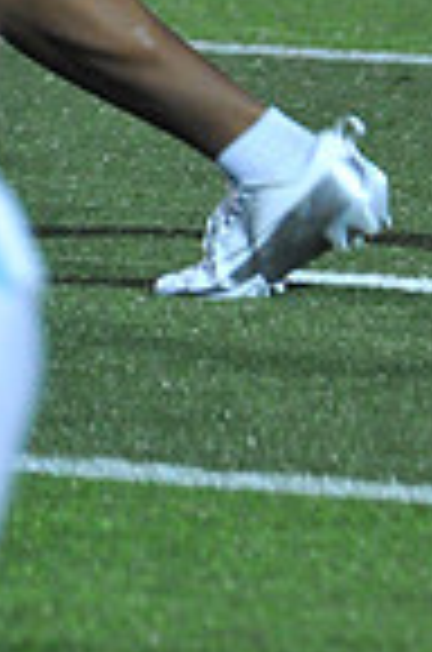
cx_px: 99
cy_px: -621
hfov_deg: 1.1
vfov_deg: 1.6
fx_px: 23203
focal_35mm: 1283
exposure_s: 1/200
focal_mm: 320
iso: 6400
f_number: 5.6
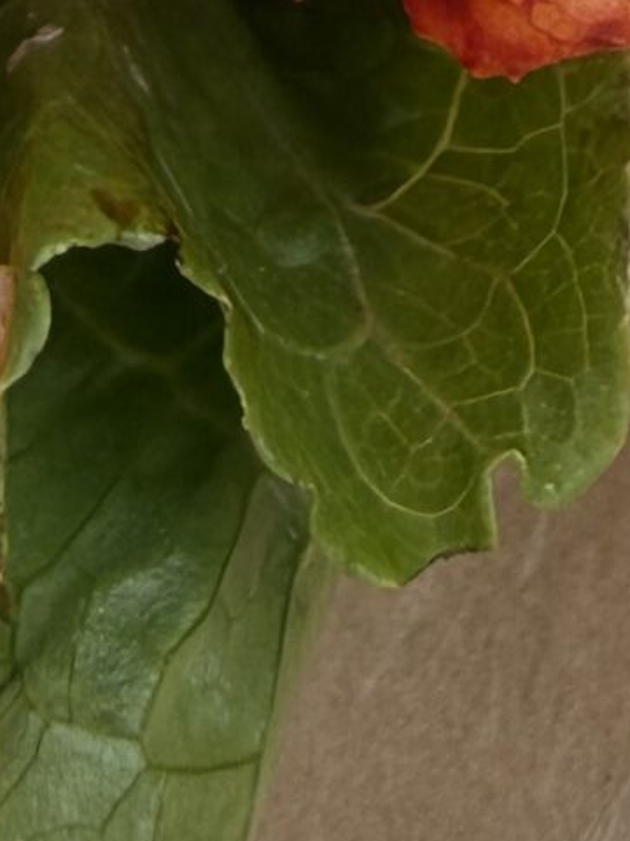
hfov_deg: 11.5
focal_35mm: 128
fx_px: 3106
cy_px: -927
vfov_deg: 13.0
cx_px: 124
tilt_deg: -55.9
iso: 40
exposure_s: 1/145
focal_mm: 2.22
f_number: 2.2
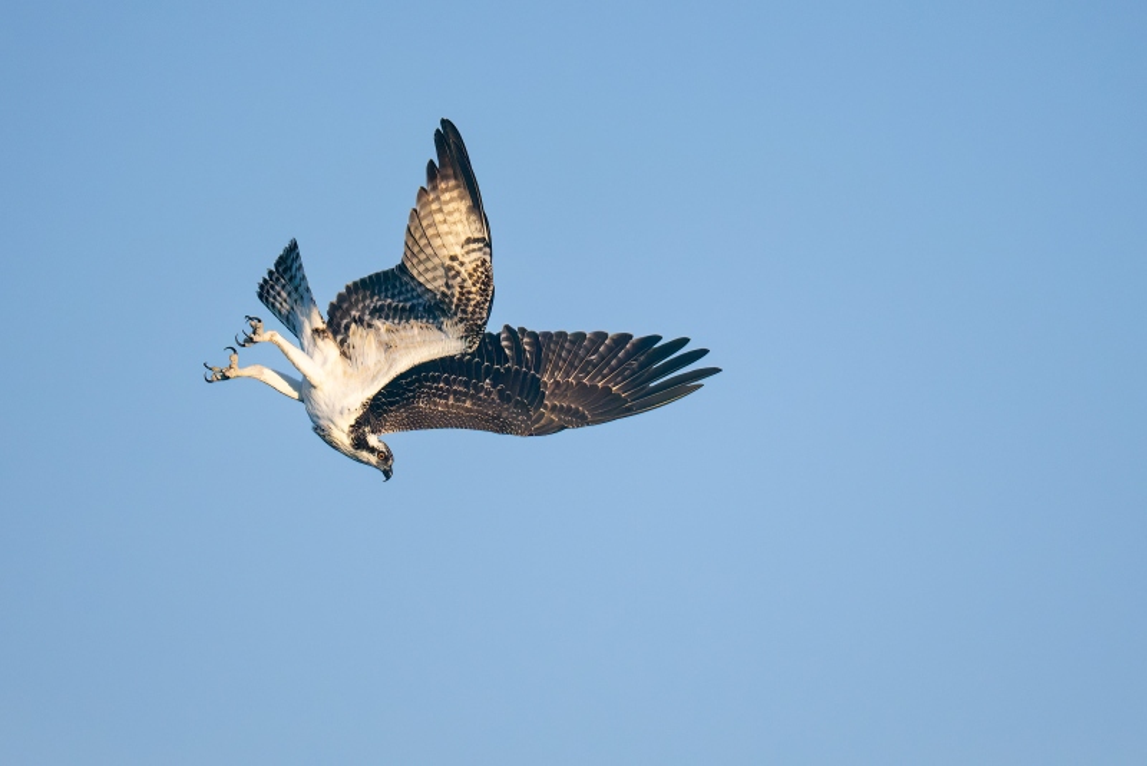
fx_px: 19123
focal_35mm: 600
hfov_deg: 3.4
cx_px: 574
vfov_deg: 2.3
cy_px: 383
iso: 2500
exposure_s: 1/4000
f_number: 4.5
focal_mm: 400
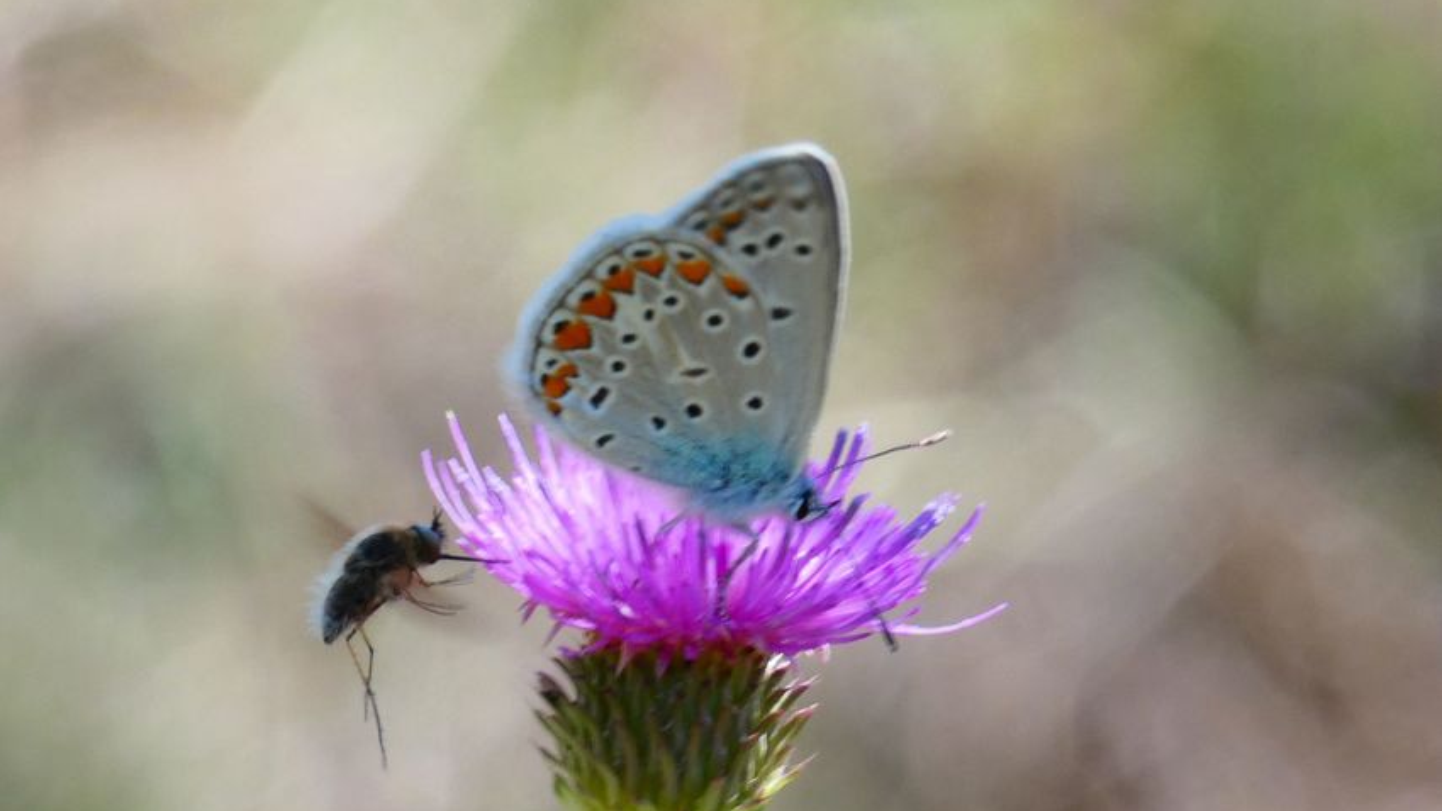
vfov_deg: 3.1
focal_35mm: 396
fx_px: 15141
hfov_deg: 5.5
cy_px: 533
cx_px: 722
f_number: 5.6
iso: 100
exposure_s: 1/80
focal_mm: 64.9
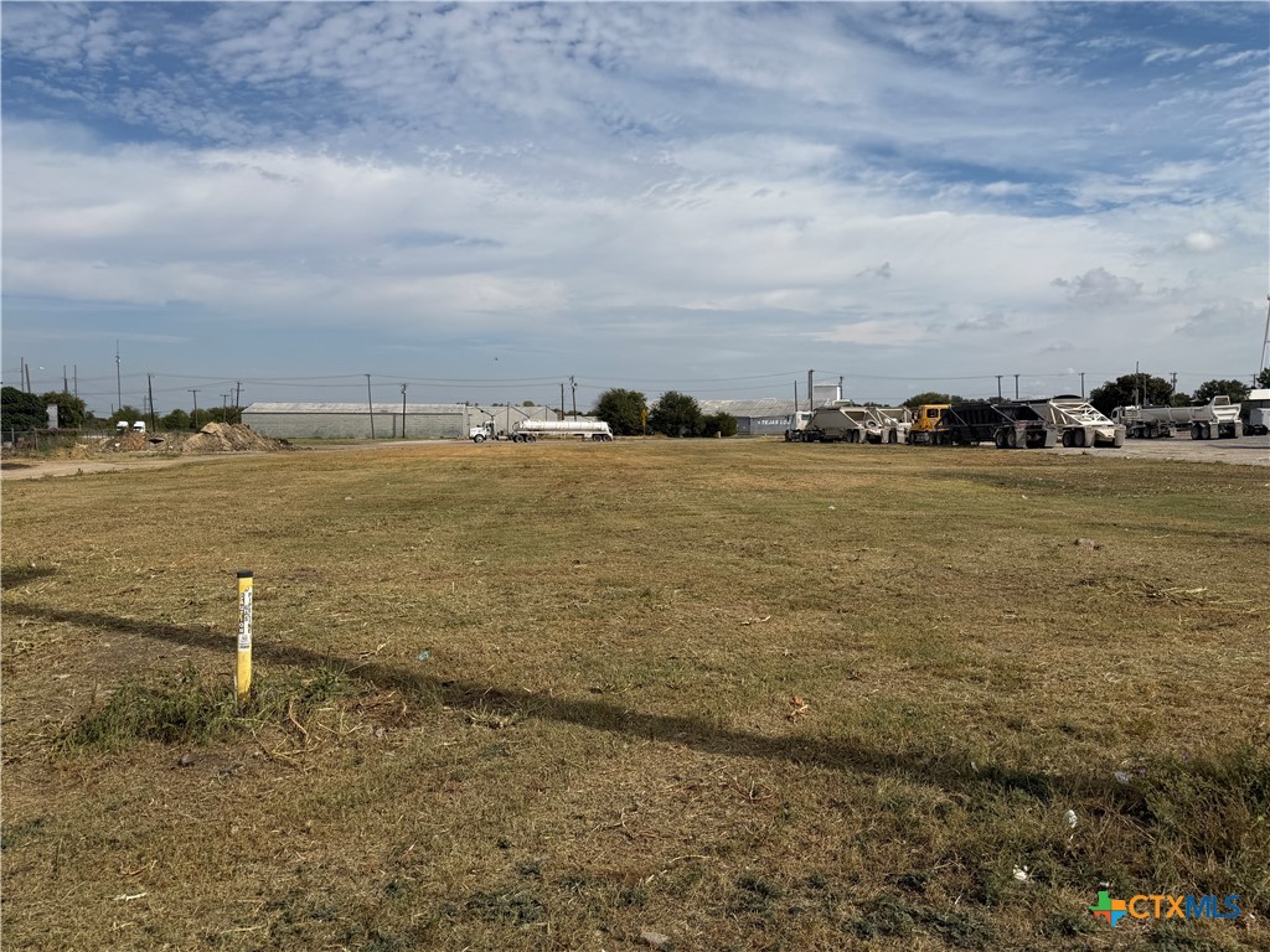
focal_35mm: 24
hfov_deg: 71.6
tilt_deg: -3.2
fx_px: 881
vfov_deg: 56.8
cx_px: 635
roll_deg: +0.7
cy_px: 476
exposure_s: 1/9091
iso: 80
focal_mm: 6.76
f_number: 1.78
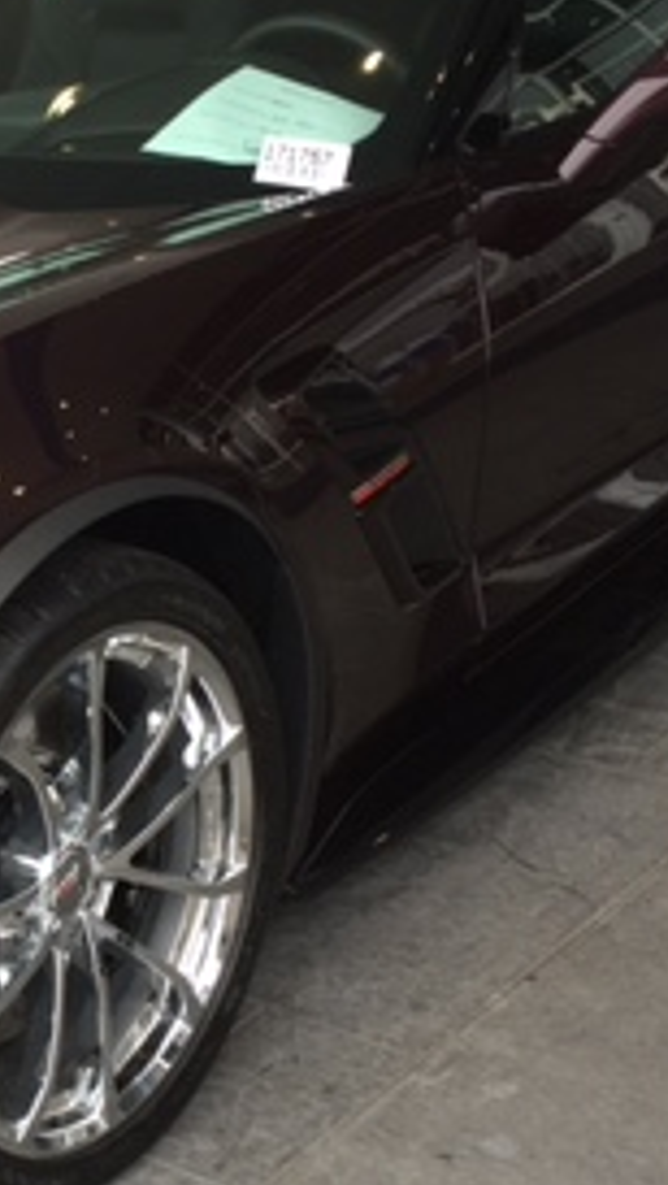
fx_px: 2325
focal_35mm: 74
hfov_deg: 15.8
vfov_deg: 28.5
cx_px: -108
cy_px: 699
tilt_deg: -24.9
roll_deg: +2.4
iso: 40
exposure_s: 1/120
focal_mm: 4.15
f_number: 2.2
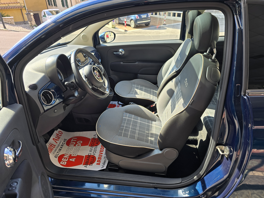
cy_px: 99
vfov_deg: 58.9
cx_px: 132
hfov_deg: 73.9
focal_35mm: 23
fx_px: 175
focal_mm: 6.3
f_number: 1.7
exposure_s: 1/180
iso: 20
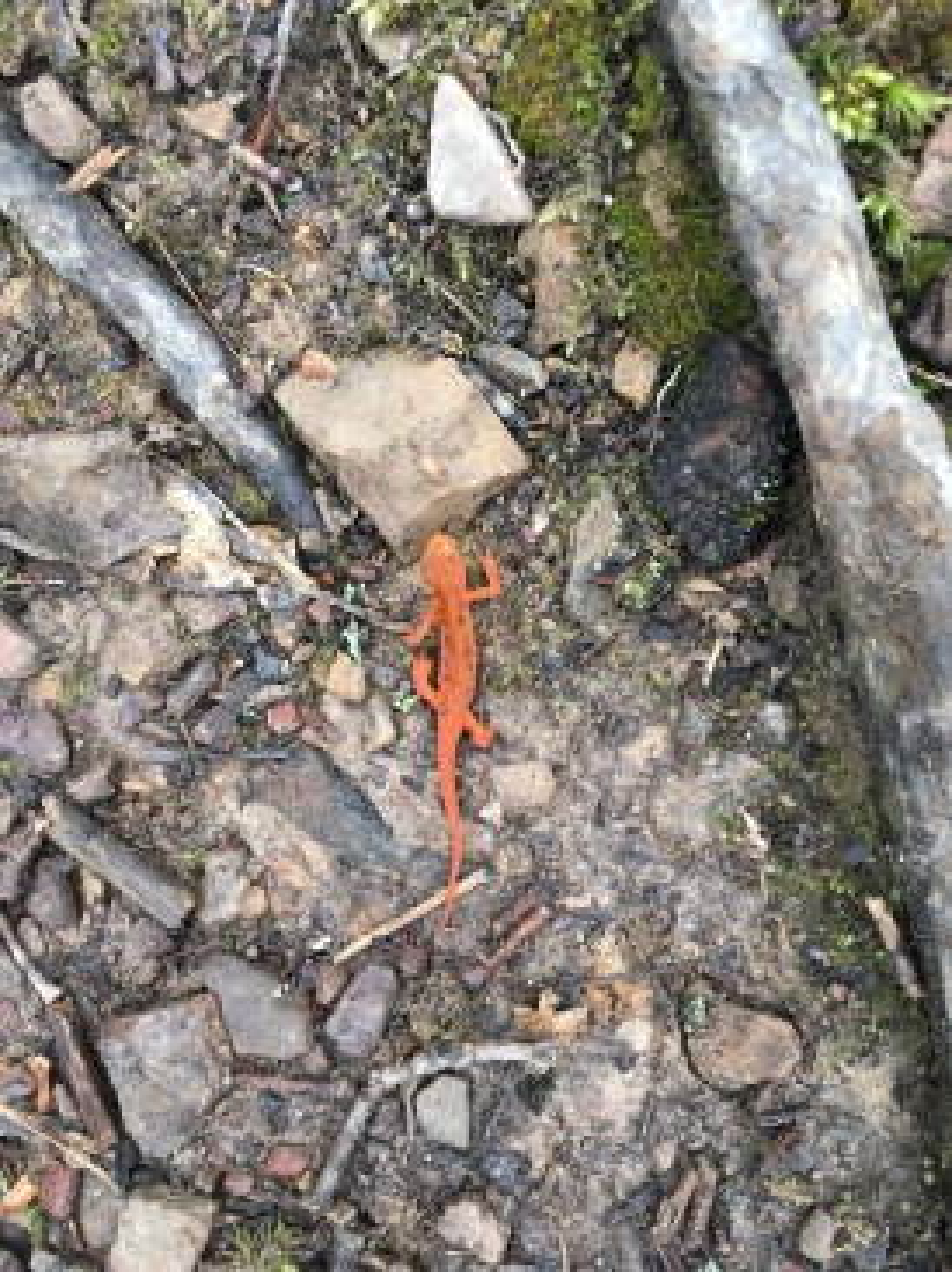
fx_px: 1065
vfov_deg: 61.7
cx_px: 476
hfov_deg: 48.2
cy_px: 636
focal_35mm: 29
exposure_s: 1/40
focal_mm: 4.15
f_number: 2.2
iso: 32
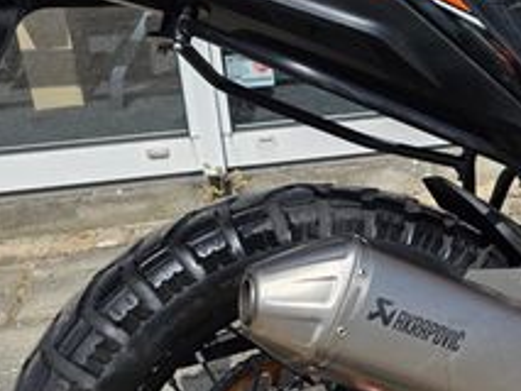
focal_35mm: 69
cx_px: 604
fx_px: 1039
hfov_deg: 25.6
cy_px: 166
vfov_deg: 21.3
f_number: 1.7
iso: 80
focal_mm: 6.3
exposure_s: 1/5958
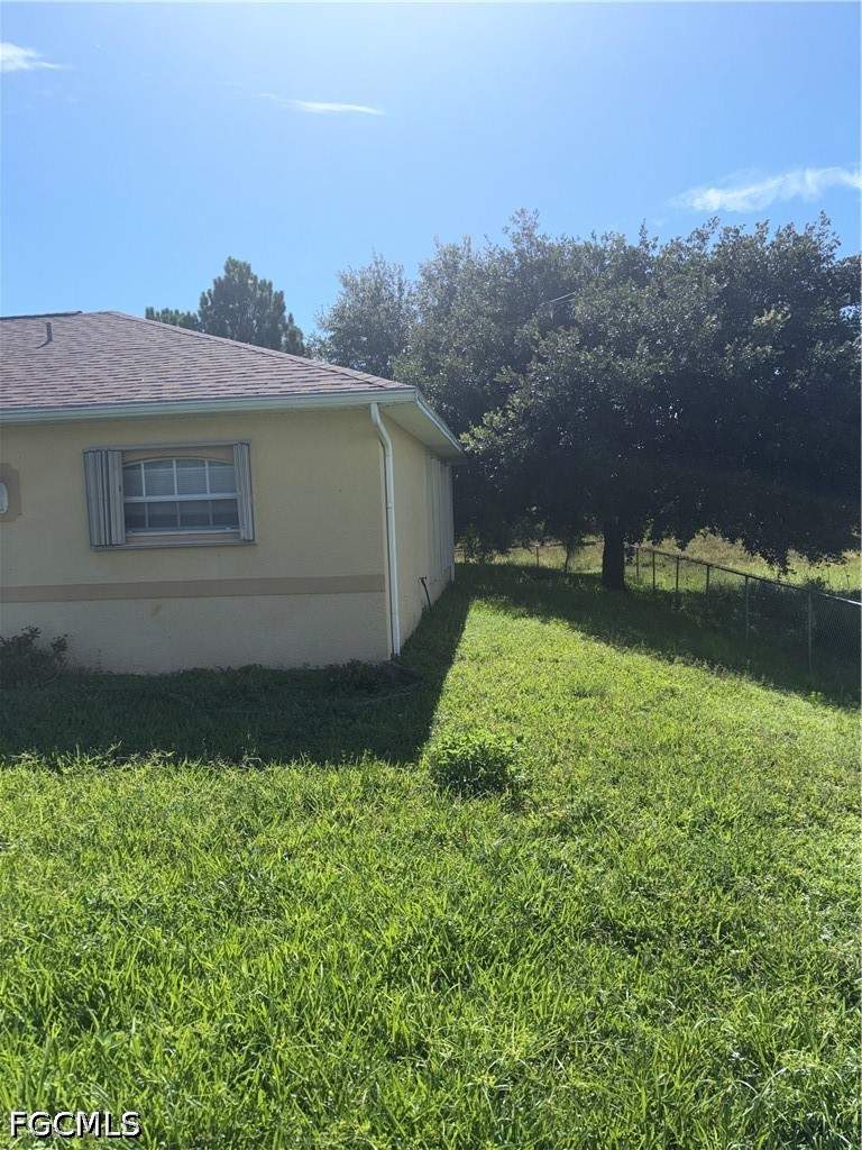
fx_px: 863
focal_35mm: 26
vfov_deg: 67.3
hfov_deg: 53.1
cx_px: 431
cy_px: 575
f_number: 1.6
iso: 32
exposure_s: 1/4950
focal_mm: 5.96
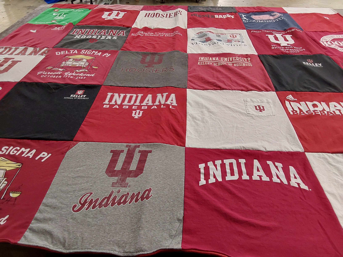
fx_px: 277
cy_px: 128
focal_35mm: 28
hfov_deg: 63.4
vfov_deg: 49.7
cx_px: 172
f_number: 1.9
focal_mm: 2.91
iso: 80
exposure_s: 1/50
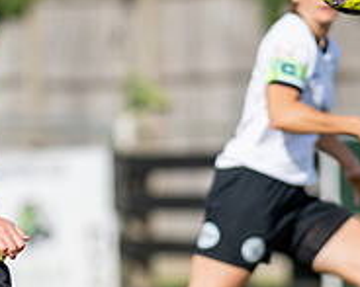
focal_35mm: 1148
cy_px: 368
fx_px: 12225
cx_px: -25
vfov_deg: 1.3
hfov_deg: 1.7
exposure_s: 1/2500
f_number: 4
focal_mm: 300
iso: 200
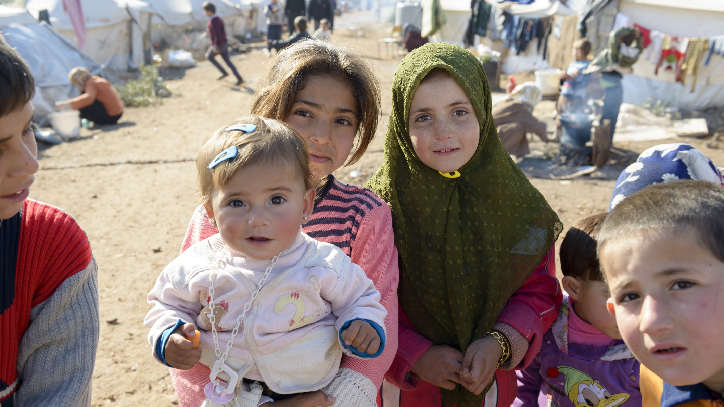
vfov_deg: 28.3
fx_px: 806
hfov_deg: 48.4
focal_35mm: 42
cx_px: 362
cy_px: 216
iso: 200
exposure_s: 1/200
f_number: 7.1
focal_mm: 40
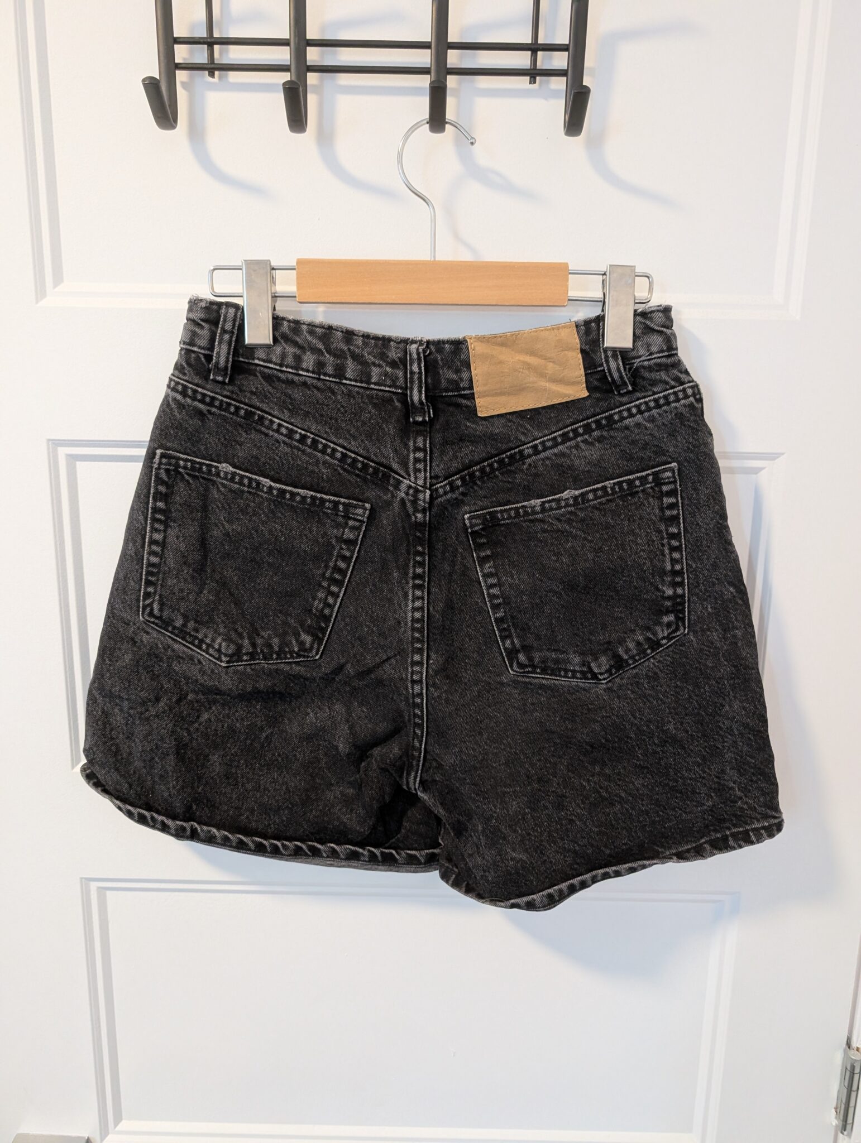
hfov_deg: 56.9
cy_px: 572
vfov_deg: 71.5
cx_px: 430
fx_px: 794
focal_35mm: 24
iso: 1205
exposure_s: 1/120
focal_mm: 6.9
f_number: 1.68
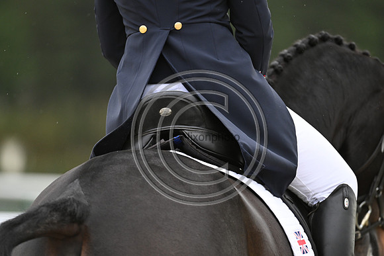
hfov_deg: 5.2
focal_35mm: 400
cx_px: 192
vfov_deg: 3.4
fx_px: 4267
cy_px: 128
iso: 1800
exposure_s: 1/1000
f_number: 4.5
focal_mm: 400
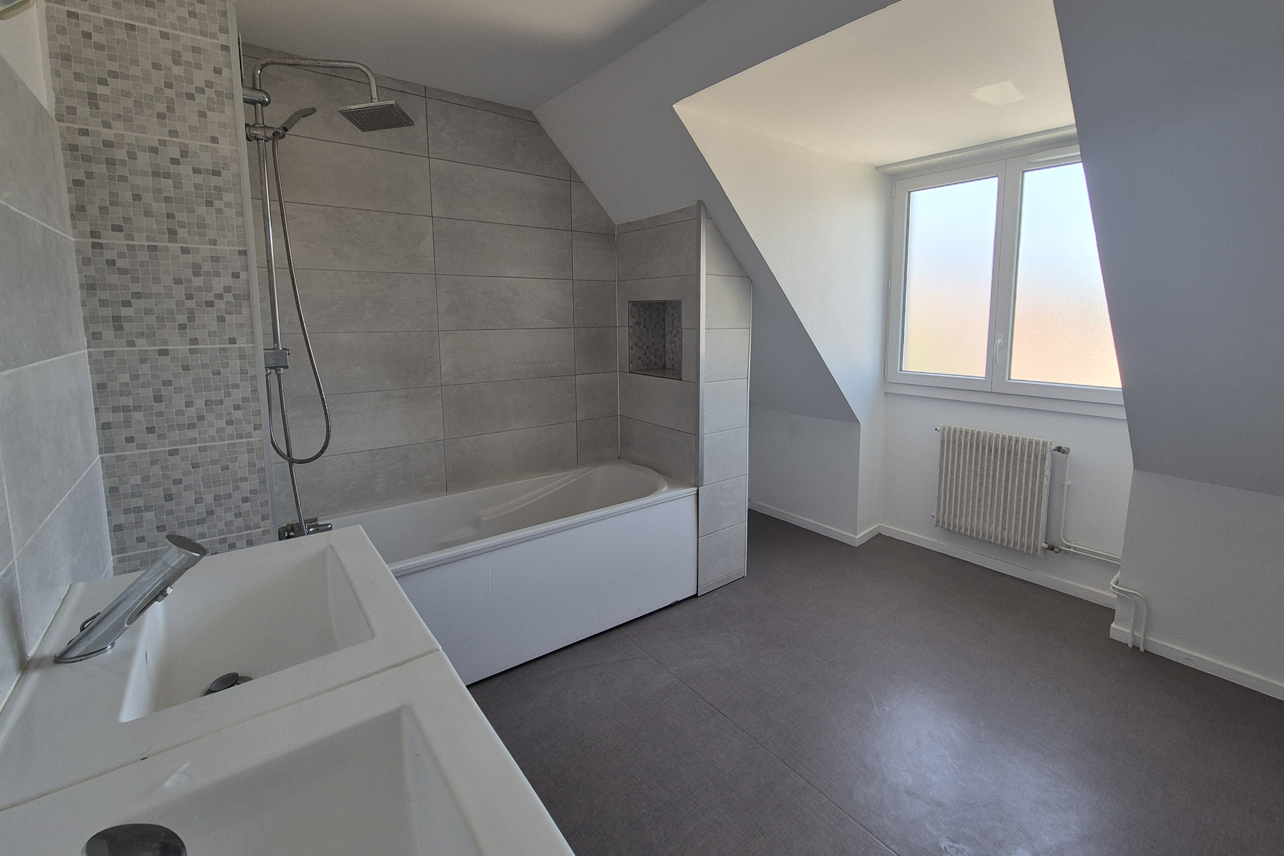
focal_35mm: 14
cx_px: 645
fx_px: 499
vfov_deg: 80.9
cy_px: 380
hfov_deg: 104.3
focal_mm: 2.2
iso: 50
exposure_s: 1/50
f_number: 2.2
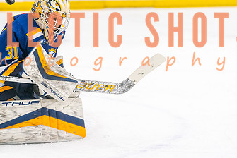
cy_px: 30
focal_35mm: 211
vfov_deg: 6.5
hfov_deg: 9.7
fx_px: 1390
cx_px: 51
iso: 3200
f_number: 2.8
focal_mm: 122
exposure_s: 1/1250
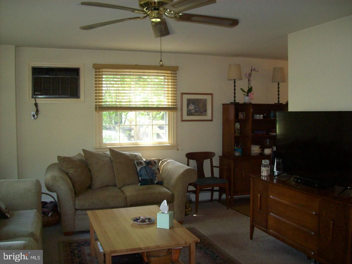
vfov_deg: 39.7
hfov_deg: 51.4
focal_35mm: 36
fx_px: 366
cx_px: 176
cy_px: 132
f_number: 2.7
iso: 200
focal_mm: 6
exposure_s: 1/64
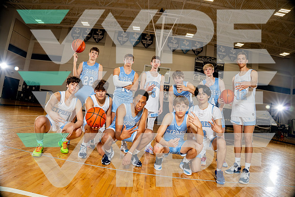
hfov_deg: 84.0
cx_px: 148
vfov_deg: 62.0
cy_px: 98
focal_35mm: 20
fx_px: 164
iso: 400
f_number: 5.6
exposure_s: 1/250
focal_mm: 20
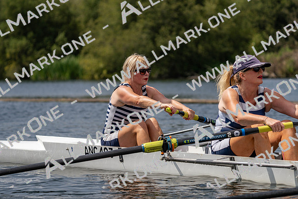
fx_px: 1656
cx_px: 149
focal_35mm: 200
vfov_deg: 6.9
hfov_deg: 10.3
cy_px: 100
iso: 125
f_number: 5.6
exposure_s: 1/1600
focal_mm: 200
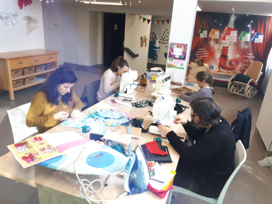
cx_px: 136
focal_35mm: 27
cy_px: 102
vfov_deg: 51.4
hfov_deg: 65.3
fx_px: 212
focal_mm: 3.6
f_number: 1.9
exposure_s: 1/33
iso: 64
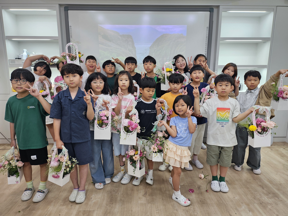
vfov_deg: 56.8
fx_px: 200
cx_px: 144
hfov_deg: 71.6
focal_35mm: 24
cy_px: 108
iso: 125
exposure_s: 1/120
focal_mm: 5
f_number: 1.8
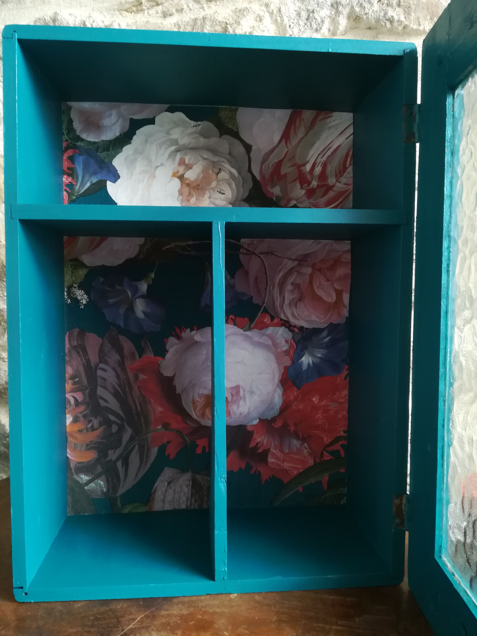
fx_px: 478
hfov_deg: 53.1
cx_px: 238
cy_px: 318
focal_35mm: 26
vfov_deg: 67.3
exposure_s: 1/30
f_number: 2.2
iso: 400
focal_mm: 3.83
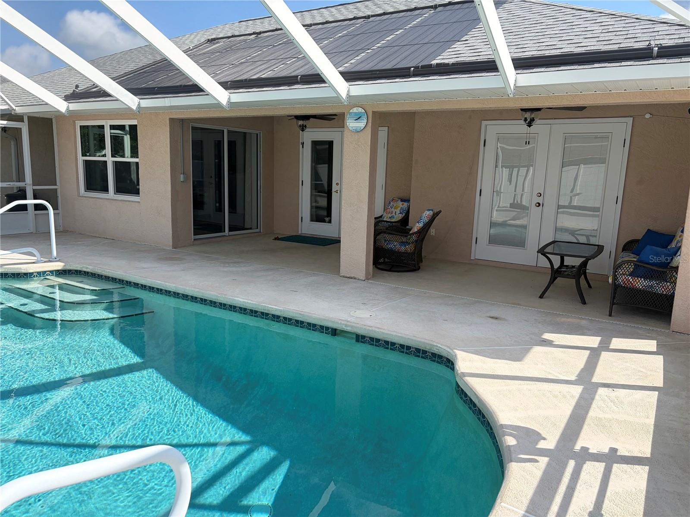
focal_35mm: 26
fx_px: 518
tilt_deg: -10.5
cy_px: 258
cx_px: 345
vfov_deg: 53.1
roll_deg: -2.4
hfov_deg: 67.3
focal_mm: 5.96
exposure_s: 1/2283
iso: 64
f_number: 1.6
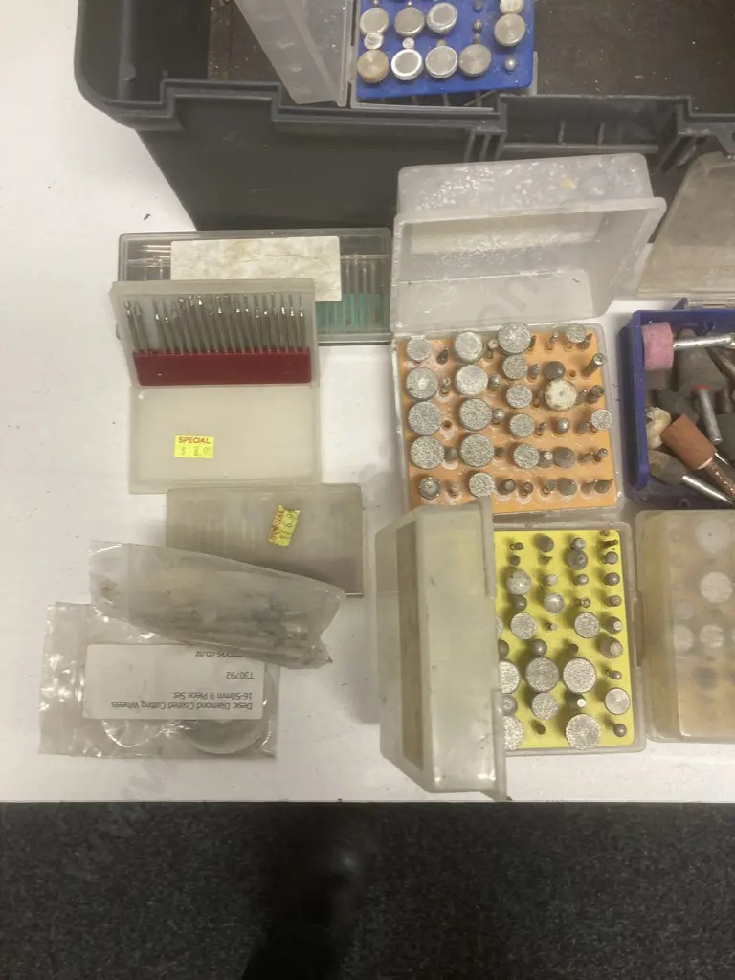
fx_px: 793
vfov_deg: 63.4
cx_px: 368
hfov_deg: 49.7
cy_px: 490
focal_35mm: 28
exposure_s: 1/50
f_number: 1.8
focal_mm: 3.99
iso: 100
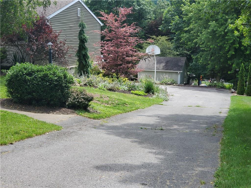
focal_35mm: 52
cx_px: 126
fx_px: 377
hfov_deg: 36.8
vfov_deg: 28.0
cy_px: 94
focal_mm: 6
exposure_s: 1/372
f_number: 2.4
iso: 50
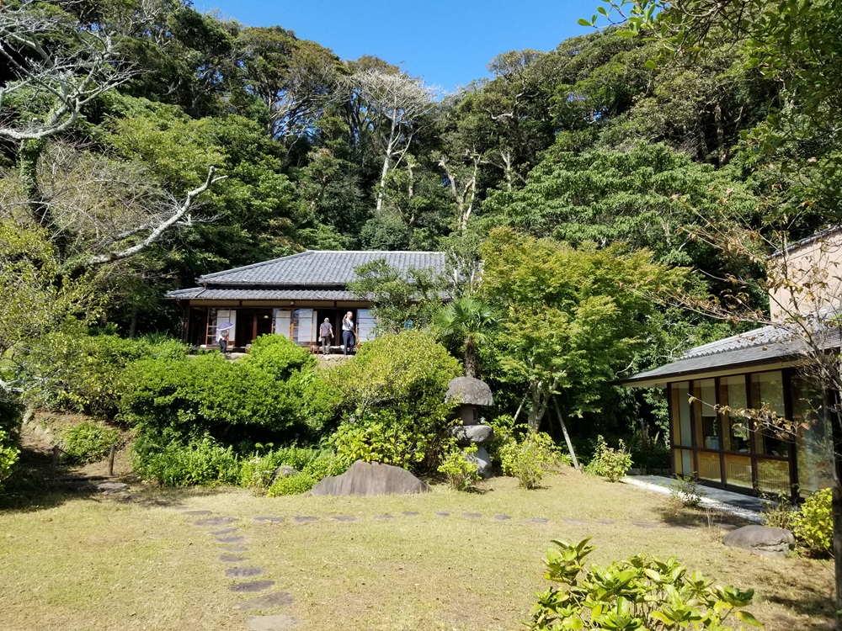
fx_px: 632
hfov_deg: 67.3
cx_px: 421
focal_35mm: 26
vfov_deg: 53.1
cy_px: 316
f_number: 1.7
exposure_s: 1/1056
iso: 50
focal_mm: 4.25
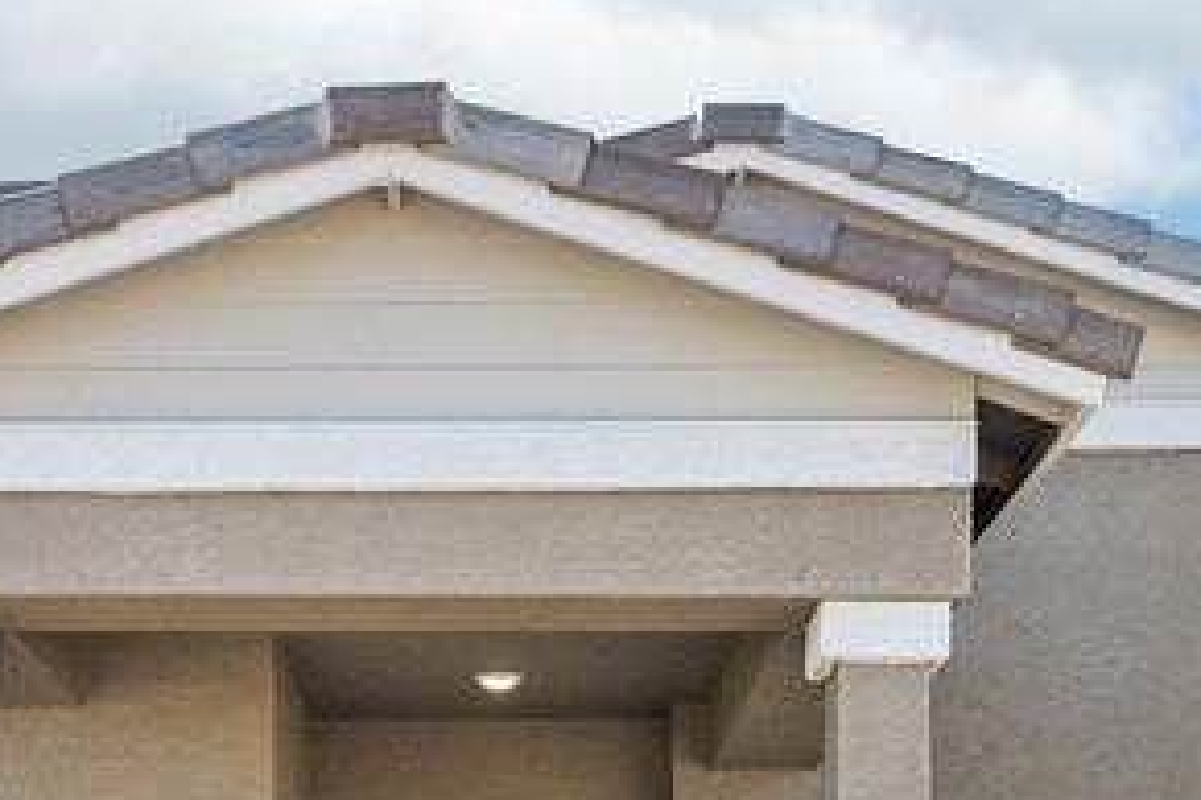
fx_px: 2275
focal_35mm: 68
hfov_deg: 29.5
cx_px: 487
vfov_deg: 18.1
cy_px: 1144
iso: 500
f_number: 8
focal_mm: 15.5
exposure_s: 1/800
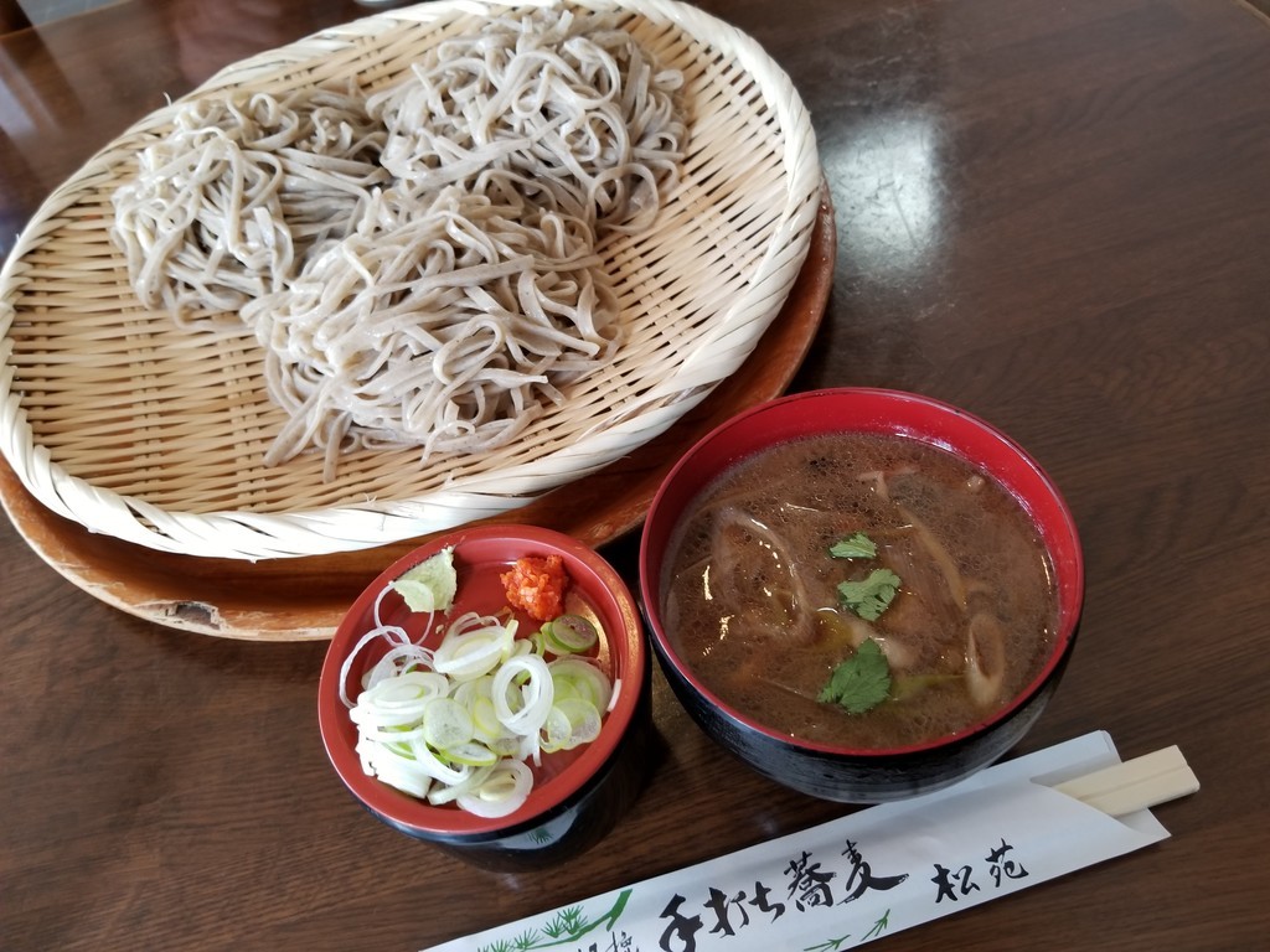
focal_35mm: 26
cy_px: 476
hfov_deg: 67.3
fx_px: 954
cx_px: 635
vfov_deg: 53.1
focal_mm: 4.25
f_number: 1.7
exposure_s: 1/50
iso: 160
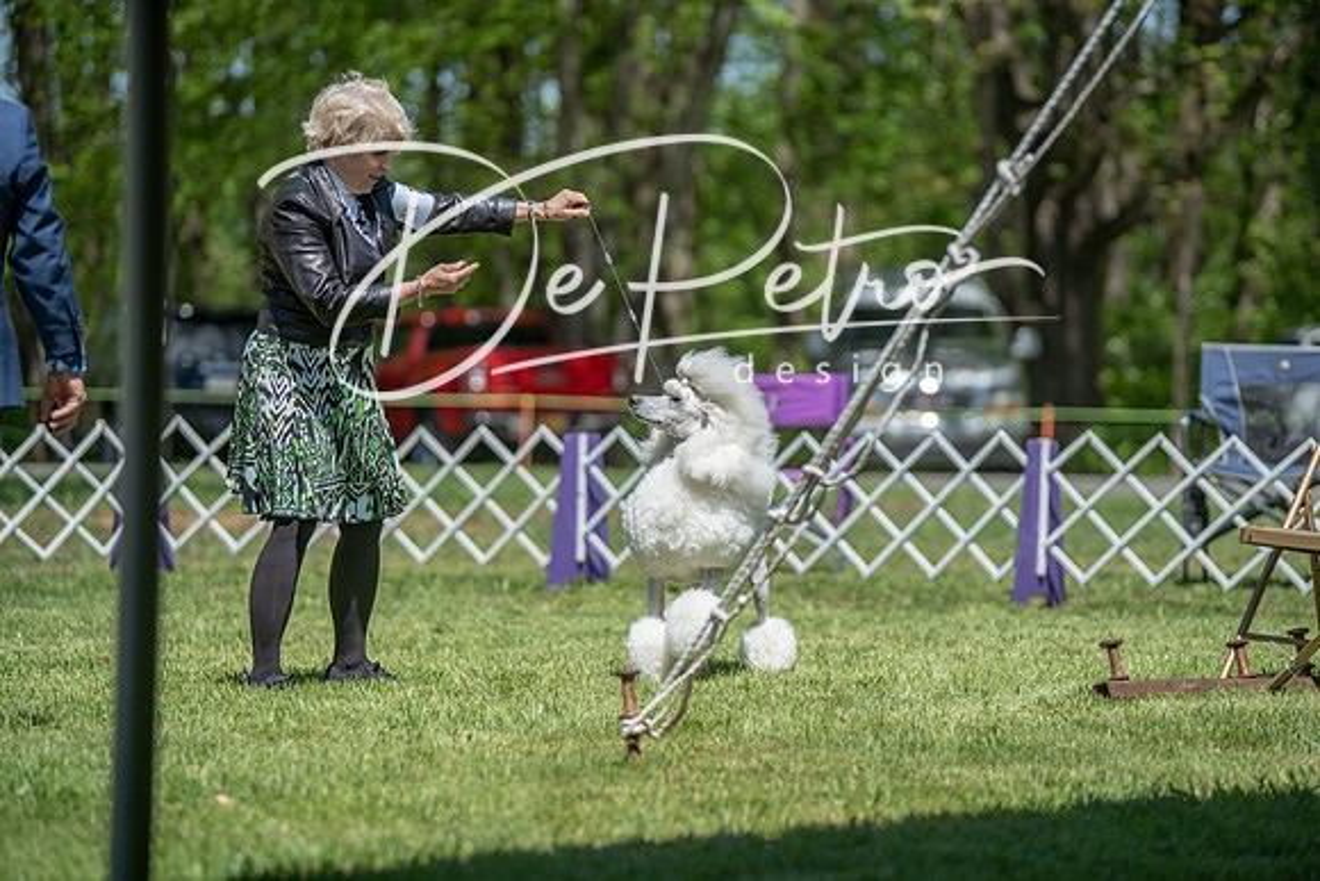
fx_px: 5501
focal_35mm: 150
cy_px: 440
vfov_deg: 9.2
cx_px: 660
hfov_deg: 13.7
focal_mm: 150
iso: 100
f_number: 3.2
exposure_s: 1/1000
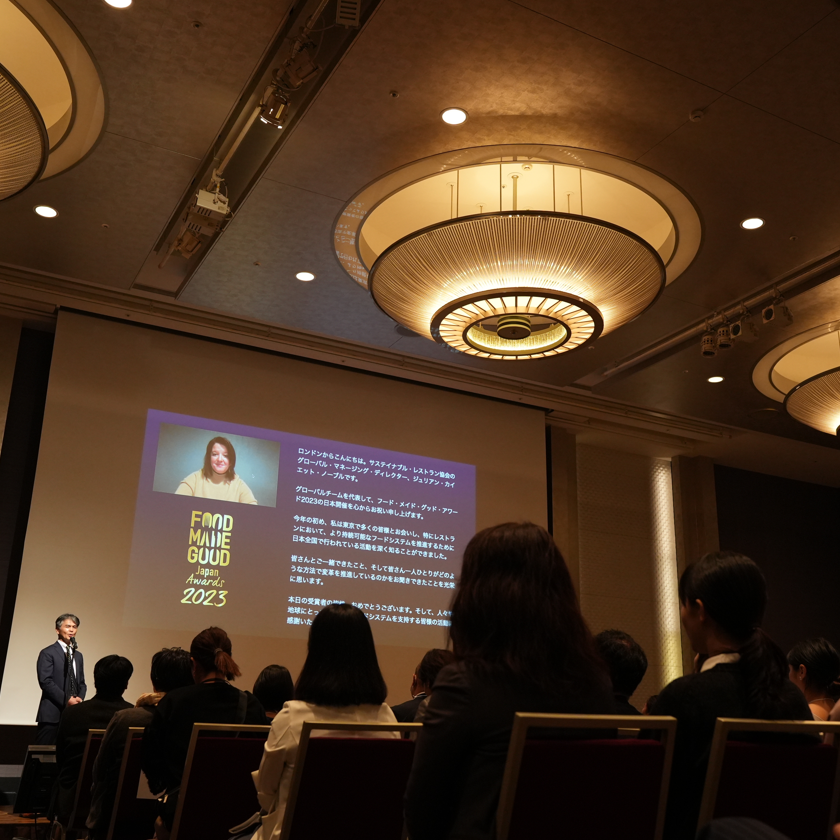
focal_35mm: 36
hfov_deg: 46.0
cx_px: 449
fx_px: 988
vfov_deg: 46.0
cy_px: 420
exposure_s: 1/100
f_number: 4
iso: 2500
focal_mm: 28
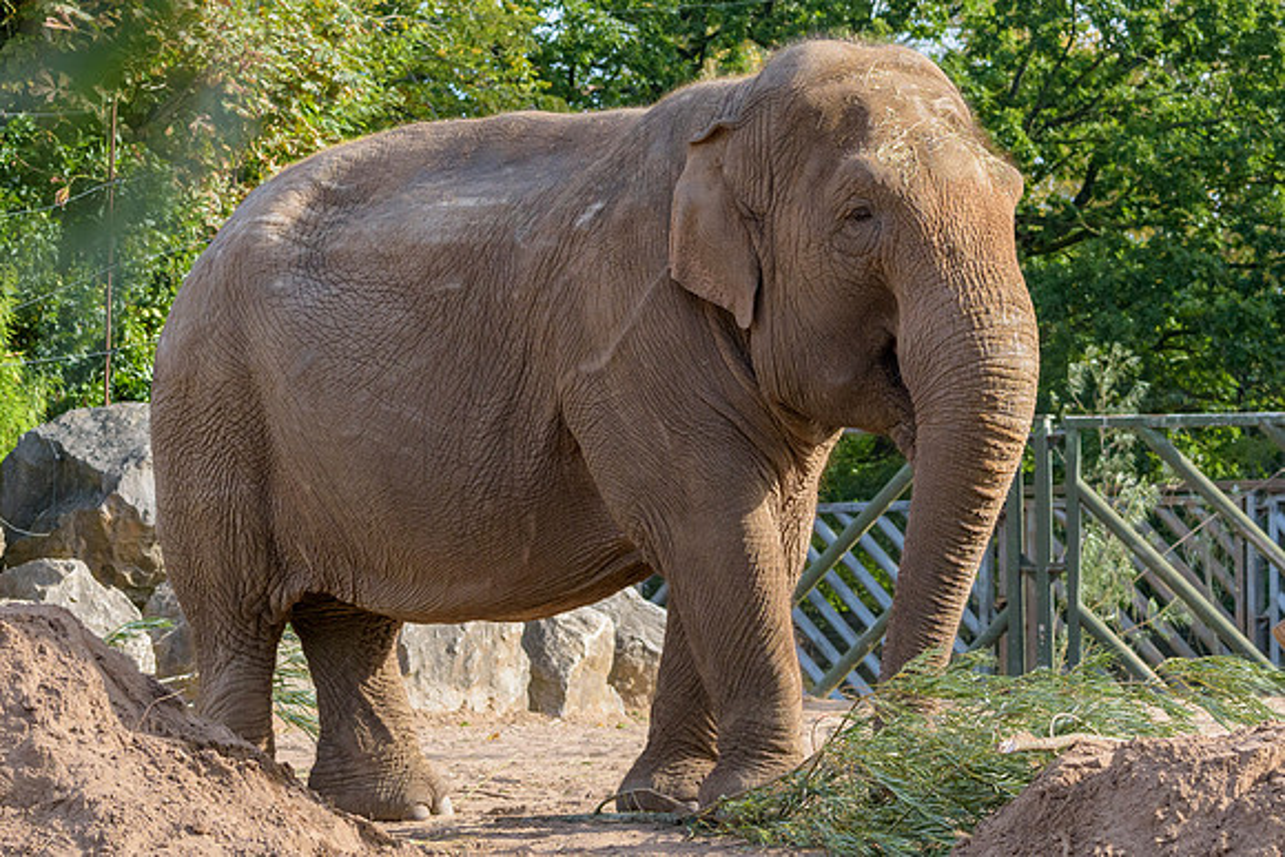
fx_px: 7955
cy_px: 357
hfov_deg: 9.2
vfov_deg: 6.2
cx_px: 532
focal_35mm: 223
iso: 900
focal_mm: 116
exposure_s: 1/800
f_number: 8
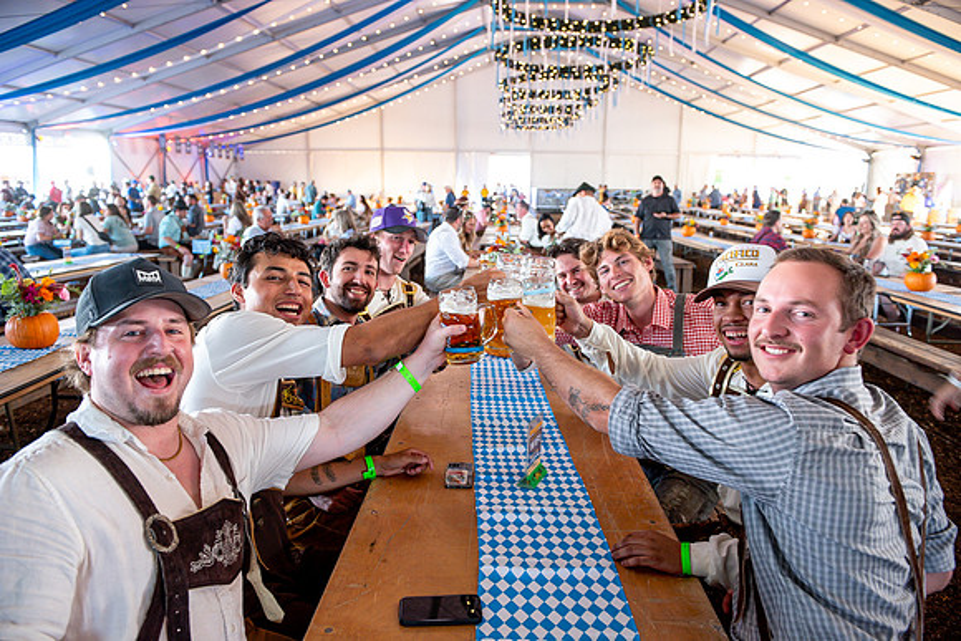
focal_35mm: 24
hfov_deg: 73.7
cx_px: 480
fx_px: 641
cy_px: 320
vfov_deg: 53.2
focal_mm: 24
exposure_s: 1/80
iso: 1000
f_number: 4
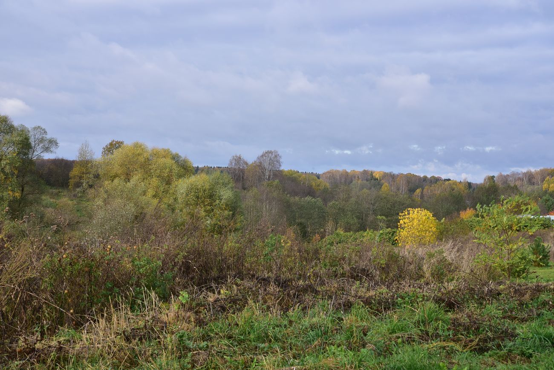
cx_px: 277
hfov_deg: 58.7
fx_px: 492
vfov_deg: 41.1
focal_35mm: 32
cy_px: 185
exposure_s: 1/125
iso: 400
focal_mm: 32
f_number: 14
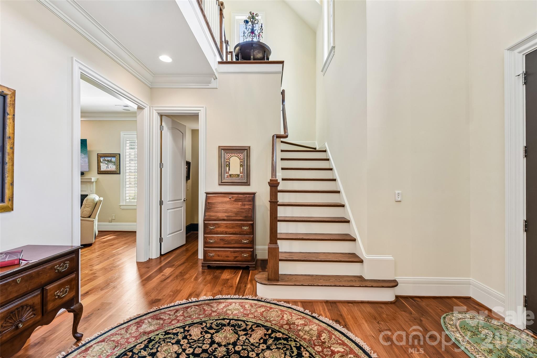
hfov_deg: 100.4
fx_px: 224
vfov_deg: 77.3
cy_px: 179
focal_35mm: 15
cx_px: 268
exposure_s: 1/3.33
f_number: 8
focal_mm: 15
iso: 200
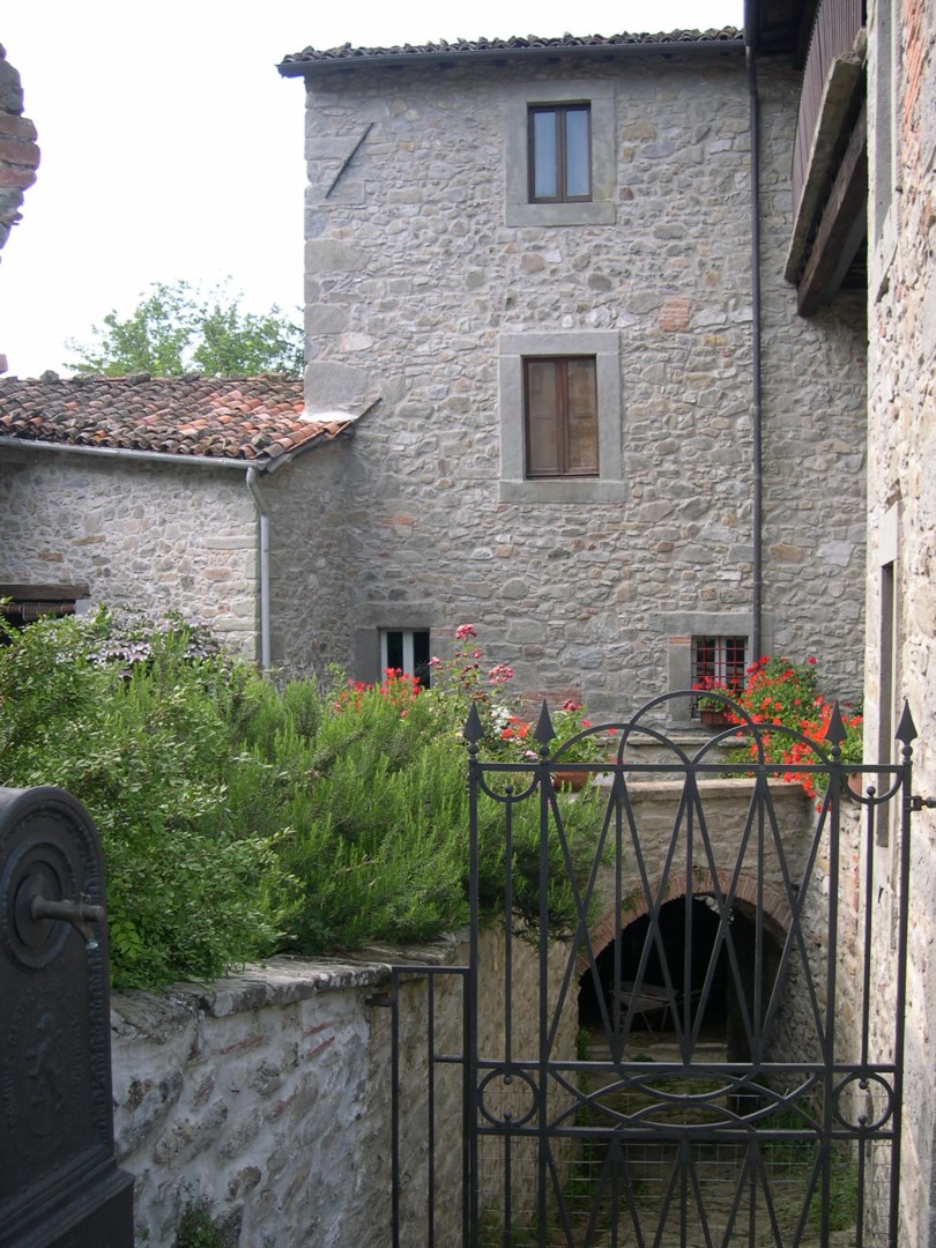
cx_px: 468
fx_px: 1370
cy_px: 624
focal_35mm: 38
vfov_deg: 49.0
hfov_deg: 37.7
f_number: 2.8
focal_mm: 8
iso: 100
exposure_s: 1/188
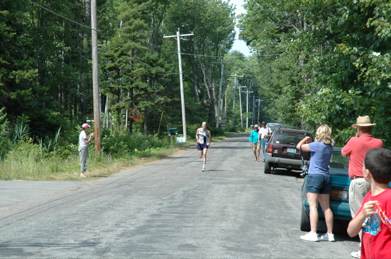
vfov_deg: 14.7
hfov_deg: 21.9
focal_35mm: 93
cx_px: 196
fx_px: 1009
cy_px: 130
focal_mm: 62
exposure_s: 1/250
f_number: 8
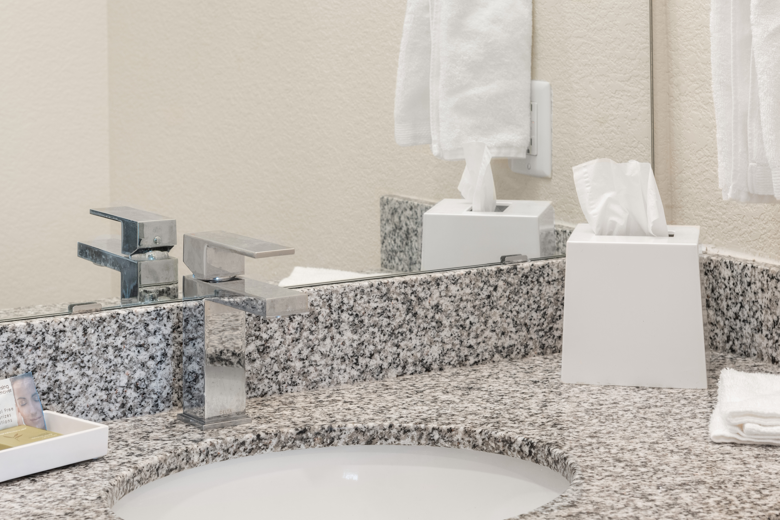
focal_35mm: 83
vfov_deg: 16.4
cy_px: 302
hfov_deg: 24.4
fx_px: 1798
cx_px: 321
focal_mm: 70
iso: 640
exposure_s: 1/25
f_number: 11
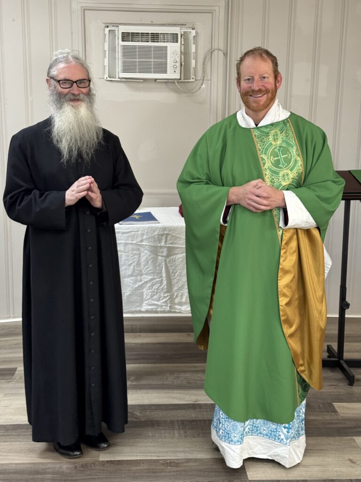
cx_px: 180
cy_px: 241
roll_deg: -0.7
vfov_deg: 39.7
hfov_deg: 30.3
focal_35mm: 48
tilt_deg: -12.2
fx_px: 667
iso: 200
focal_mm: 6.76
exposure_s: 1/60
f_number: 1.78
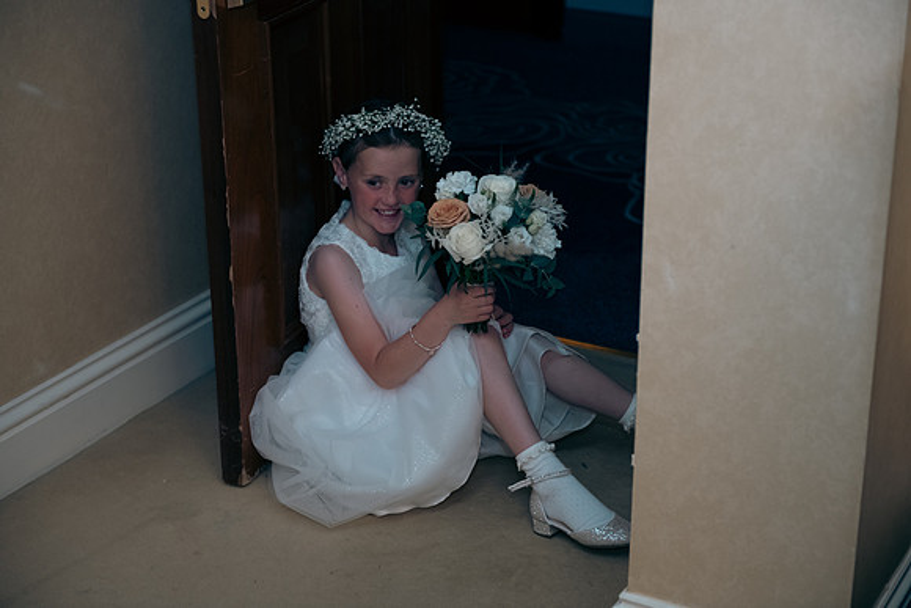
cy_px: 304
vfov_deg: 19.5
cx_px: 456
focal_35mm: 70
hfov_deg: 28.8
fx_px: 1772
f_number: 3.5
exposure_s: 1/160
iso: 640
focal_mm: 70
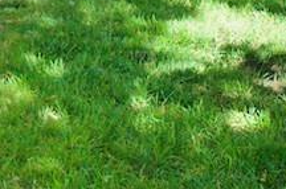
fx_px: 1355
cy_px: -185
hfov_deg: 10.9
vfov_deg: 7.7
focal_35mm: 171
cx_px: -298
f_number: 6.3
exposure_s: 1/160
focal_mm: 24
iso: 200
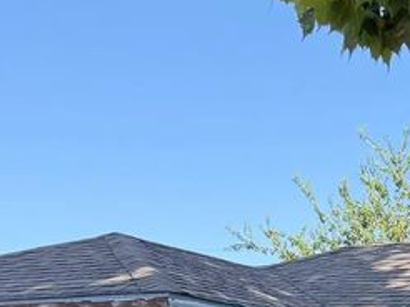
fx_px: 1183
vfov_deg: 13.6
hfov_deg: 17.7
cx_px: 612
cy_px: 509
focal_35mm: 100
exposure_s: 1/1211
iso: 100
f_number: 1.78
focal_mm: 6.76
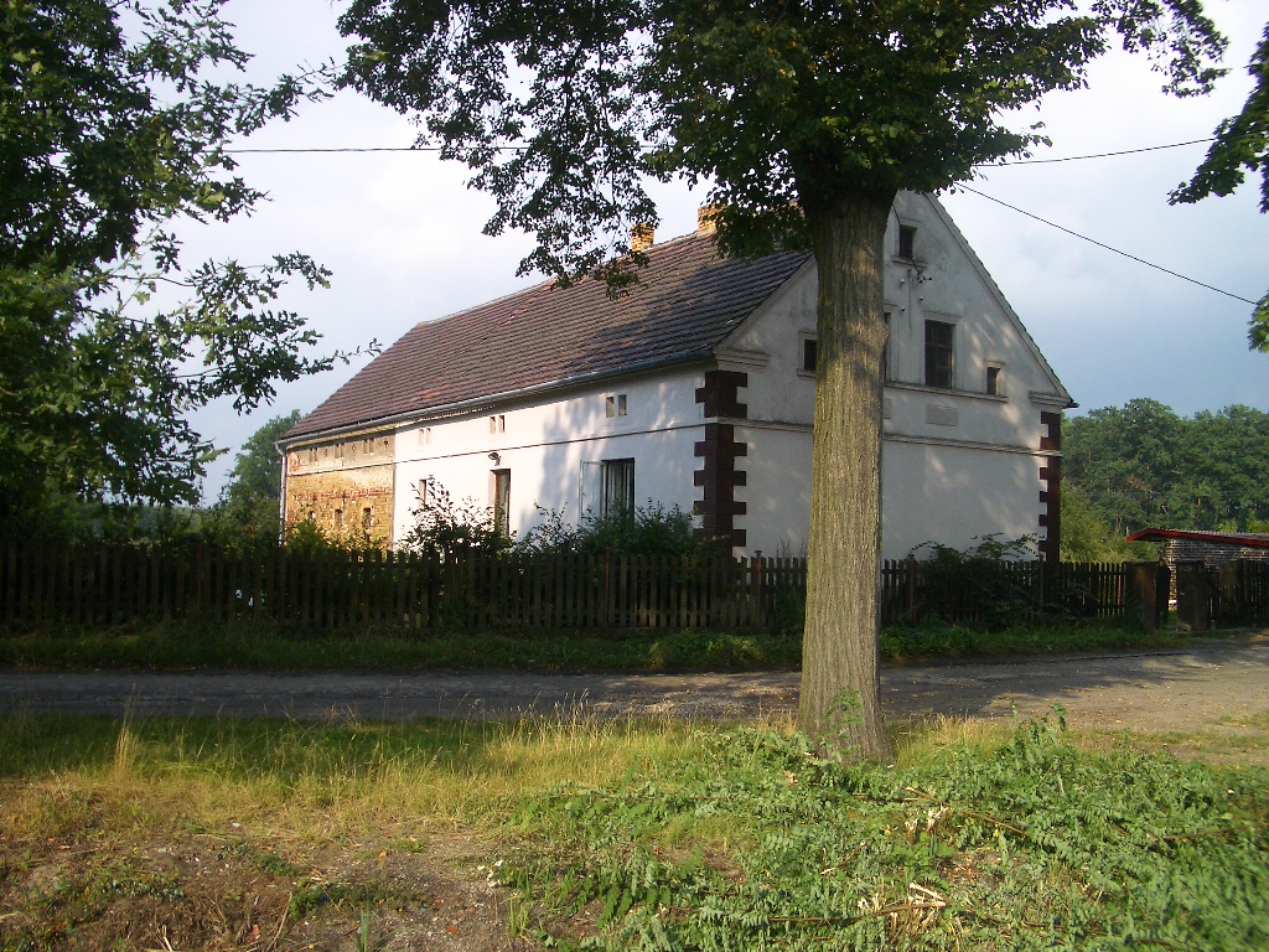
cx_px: 634
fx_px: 1283
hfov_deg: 52.6
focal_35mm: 35
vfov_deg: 40.7
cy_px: 476
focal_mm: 5.8
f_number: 4.3
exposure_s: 1/400
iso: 50
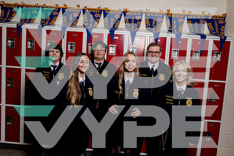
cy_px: 78
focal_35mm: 28
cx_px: 117
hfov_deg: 65.5
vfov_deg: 46.4
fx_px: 182
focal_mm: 28
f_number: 5.6
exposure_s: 1/250
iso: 160
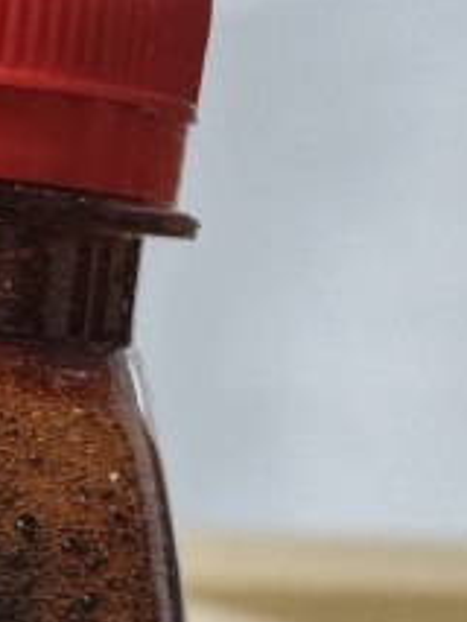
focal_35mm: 115
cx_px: -172
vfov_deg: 13.8
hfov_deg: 12.4
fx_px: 2067
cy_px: 1339
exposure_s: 1/30
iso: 6400
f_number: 4
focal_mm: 8.7
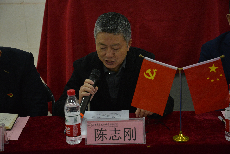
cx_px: 115
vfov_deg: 17.1
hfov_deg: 25.4
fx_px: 511
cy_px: 77
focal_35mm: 80
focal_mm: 80
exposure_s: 1/100
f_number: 5.6
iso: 2500
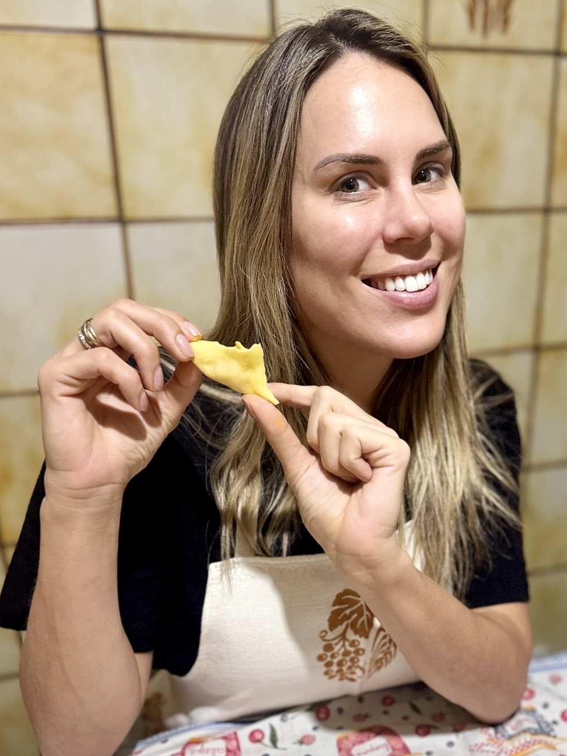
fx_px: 808
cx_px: 371
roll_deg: +0.4
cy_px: 510
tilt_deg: -22.1
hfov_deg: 38.3
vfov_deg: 49.2
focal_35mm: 37
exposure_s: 1/50
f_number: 1.78
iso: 320
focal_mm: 6.76
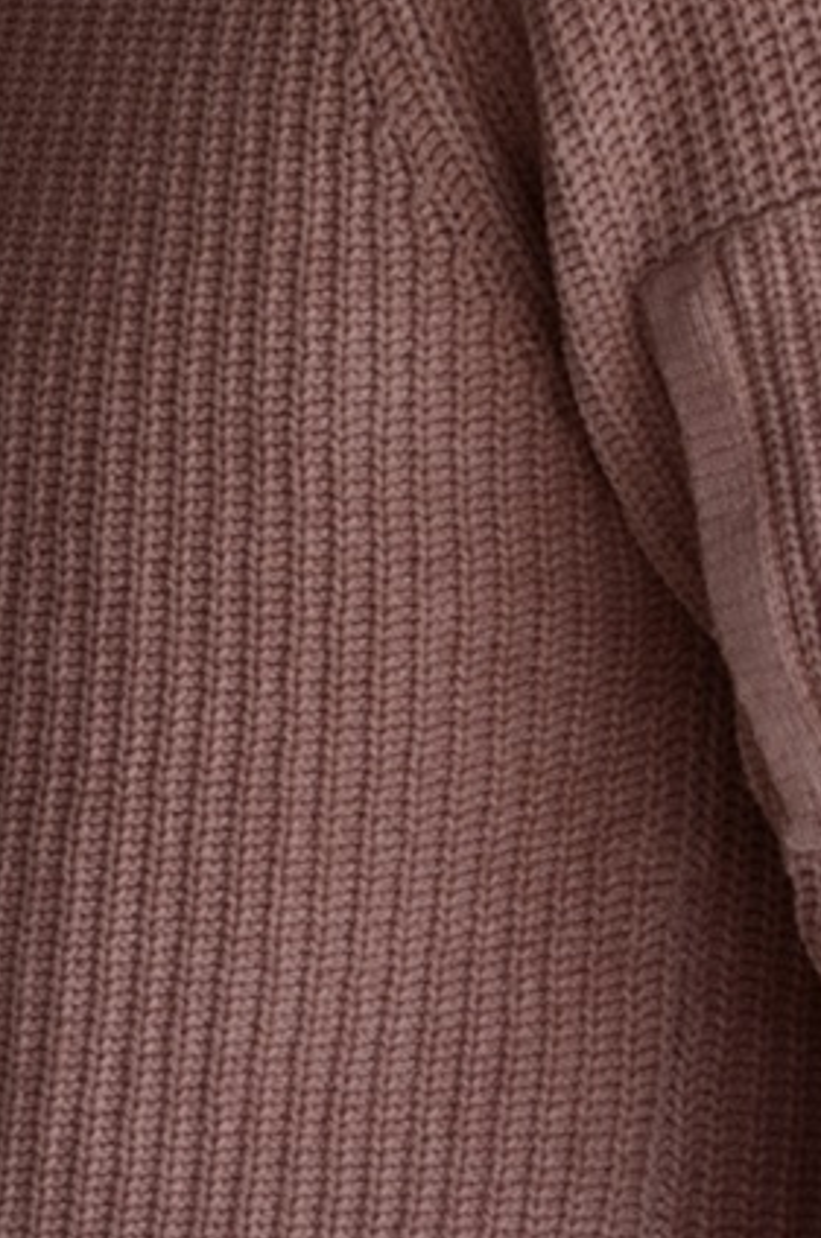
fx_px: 32106
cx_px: 237
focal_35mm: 935
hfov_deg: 1.5
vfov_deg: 2.2
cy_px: 1199
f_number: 6.3
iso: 250
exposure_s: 1/200
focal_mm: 175
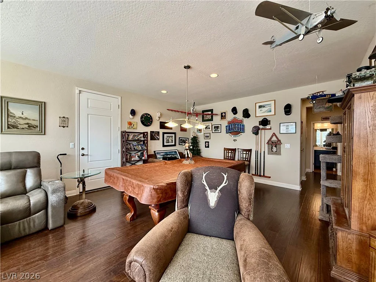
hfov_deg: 102.1
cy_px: 141
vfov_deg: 85.7
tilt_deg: -0.3
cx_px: 188
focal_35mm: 14
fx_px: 152
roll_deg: +0.1
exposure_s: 1/120
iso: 200
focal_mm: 2.22
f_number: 2.2
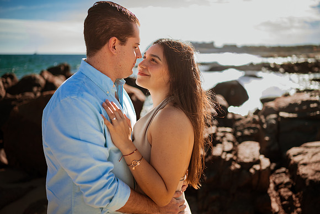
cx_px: 160
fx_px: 311
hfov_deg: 54.4
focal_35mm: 35
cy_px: 107
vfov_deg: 37.9
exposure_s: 1/1600
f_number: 1.8
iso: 50
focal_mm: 35
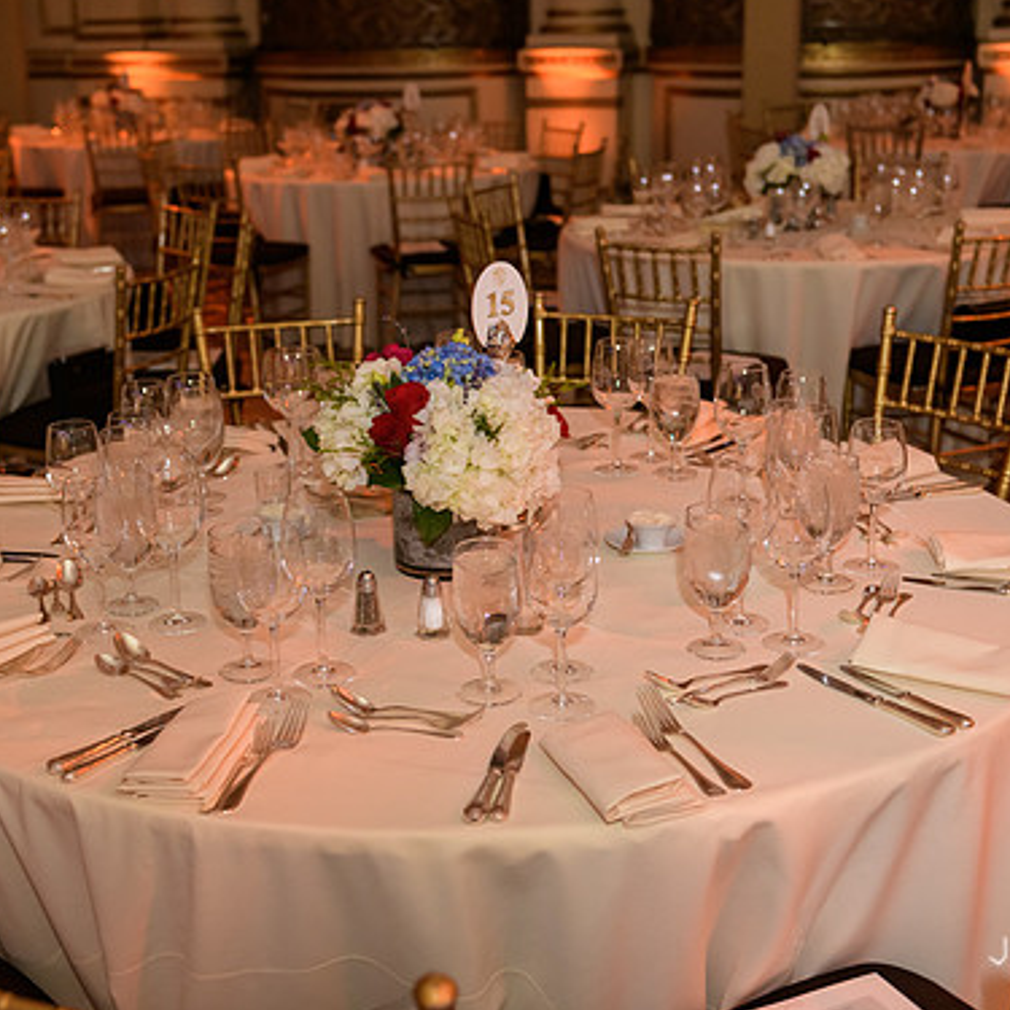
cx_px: 466
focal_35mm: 50
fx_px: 1651
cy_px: 502
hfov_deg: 34.0
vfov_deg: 34.0
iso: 1600
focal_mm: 38
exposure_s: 1/50
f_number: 3.2
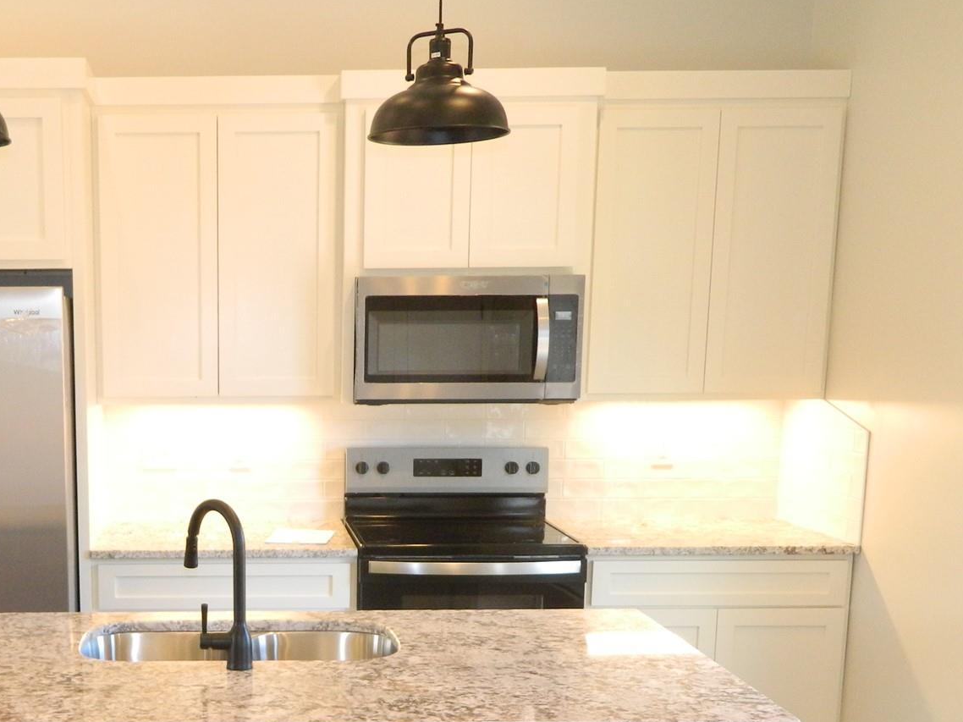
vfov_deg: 31.4
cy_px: 564
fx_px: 1252
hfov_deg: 40.6
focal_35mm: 45
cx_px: 211
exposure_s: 1/30
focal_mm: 4.5
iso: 200
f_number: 3.1
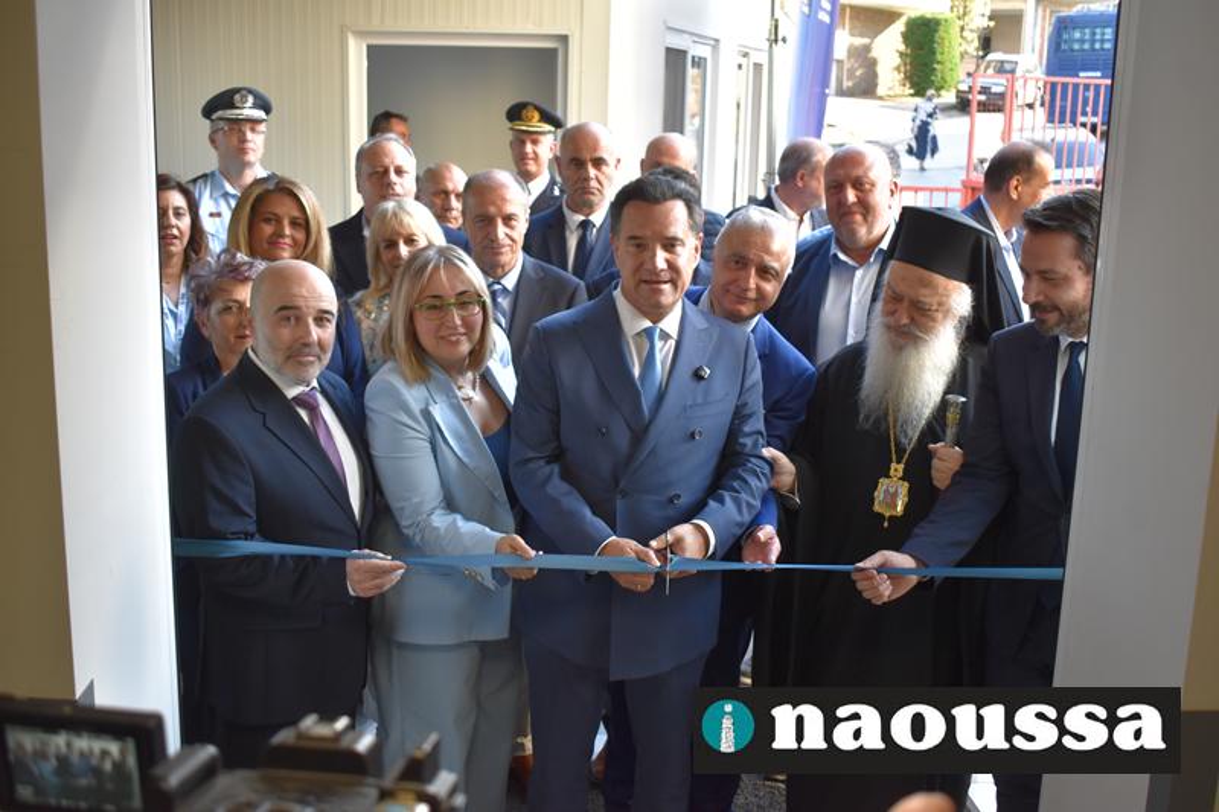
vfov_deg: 33.0
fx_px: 1371
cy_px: 406
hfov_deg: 47.9
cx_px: 610
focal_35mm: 40
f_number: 4
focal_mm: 27
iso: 800
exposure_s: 1/200
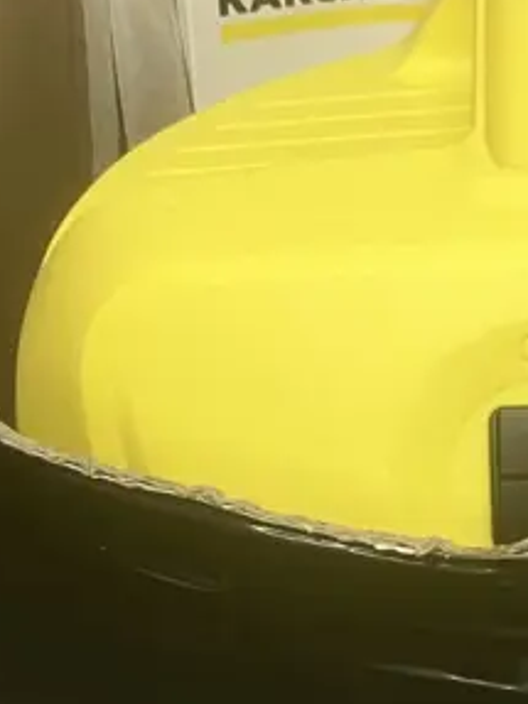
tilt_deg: -34.3
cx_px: 668
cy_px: 603
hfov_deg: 14.2
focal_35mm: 100
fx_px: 2035
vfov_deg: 19.4
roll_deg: -1.6
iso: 50
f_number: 1.8
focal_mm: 3.99
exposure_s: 1/50
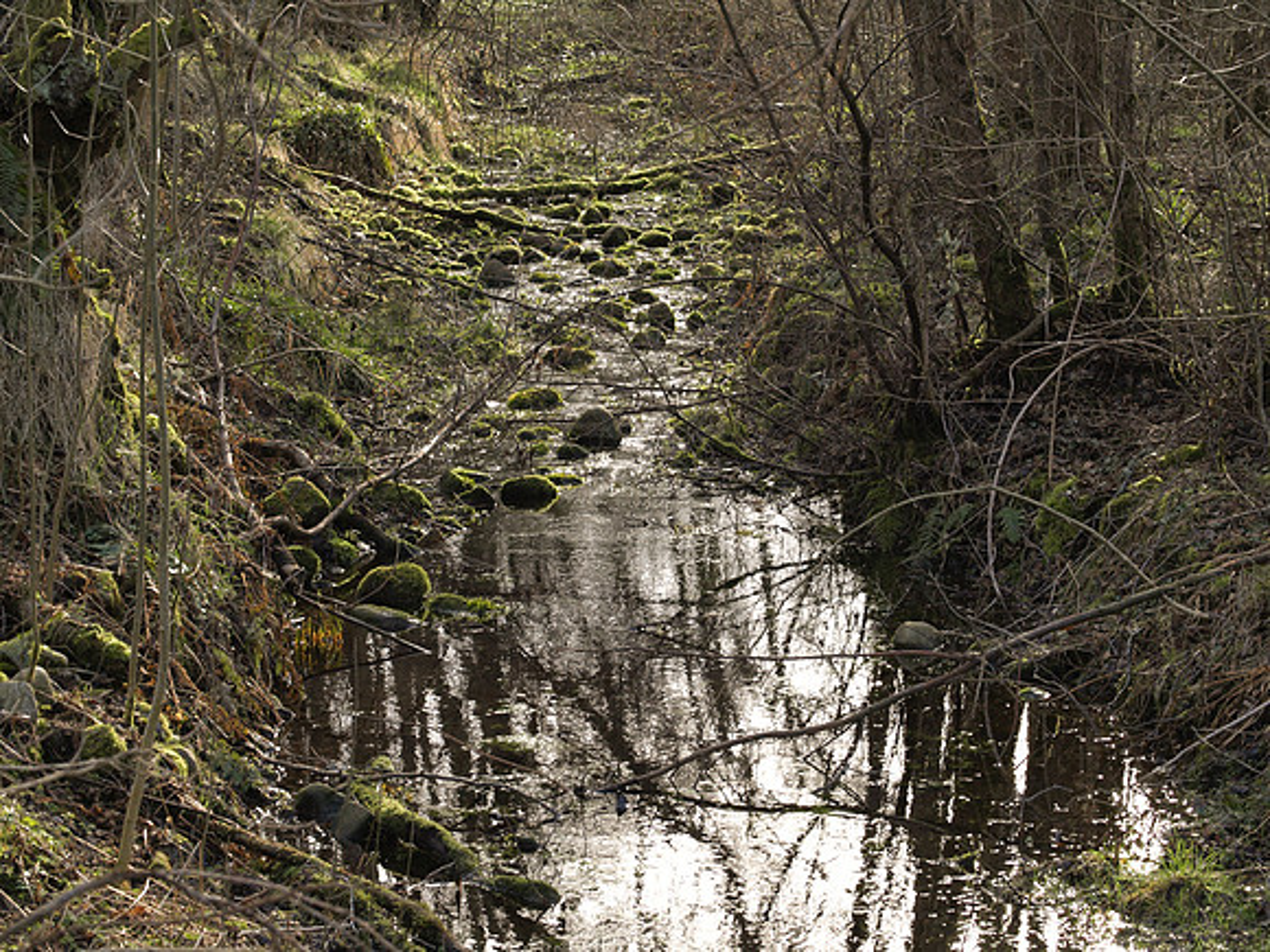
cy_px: 476
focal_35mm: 100
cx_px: 635
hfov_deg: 19.6
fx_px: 3669
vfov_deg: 14.8
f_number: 8
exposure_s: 1/60
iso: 200
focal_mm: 50
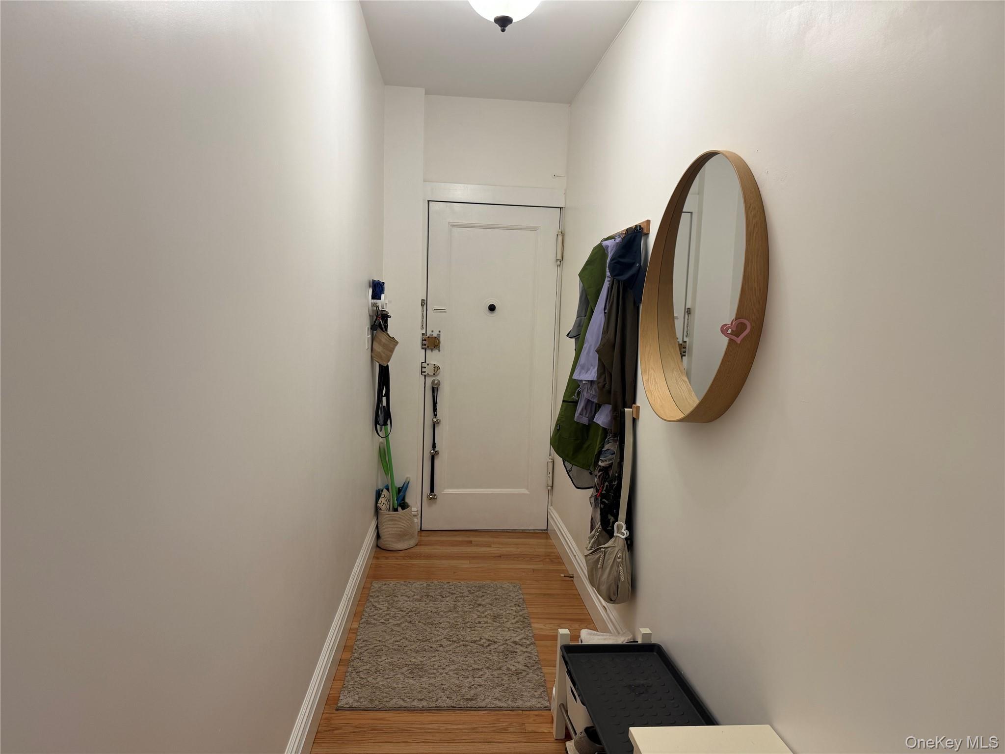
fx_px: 697
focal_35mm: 24
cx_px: 502
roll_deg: -2.5
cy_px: 377
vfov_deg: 56.8
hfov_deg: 71.6
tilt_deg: -4.9
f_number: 1.78
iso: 100
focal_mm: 6.76
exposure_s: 1/120
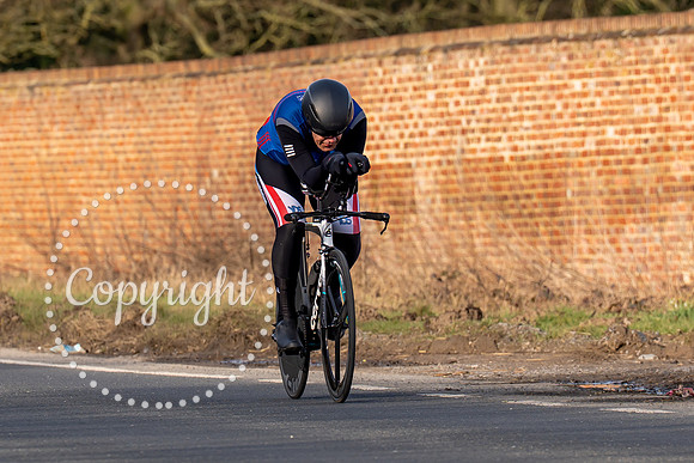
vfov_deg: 2.7
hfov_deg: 4.0
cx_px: 273
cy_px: 187
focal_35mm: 509
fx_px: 9814
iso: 125
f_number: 4
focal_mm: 185
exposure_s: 1/800
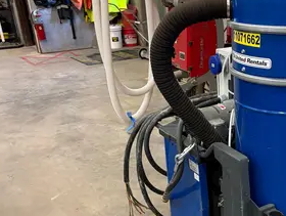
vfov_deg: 28.0
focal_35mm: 51
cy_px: 174
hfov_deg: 35.4
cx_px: 254
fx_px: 422
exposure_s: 1/60
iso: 250
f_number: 1.6
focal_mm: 5.96
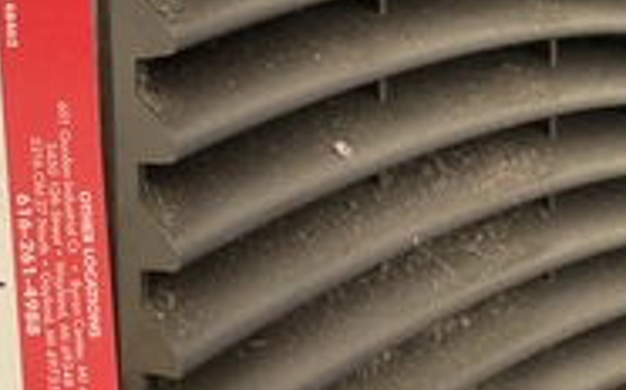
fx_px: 1125
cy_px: 87
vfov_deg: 19.5
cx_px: -3
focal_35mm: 66
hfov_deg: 29.0
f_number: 1.8
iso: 20
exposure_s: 1/124
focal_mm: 3
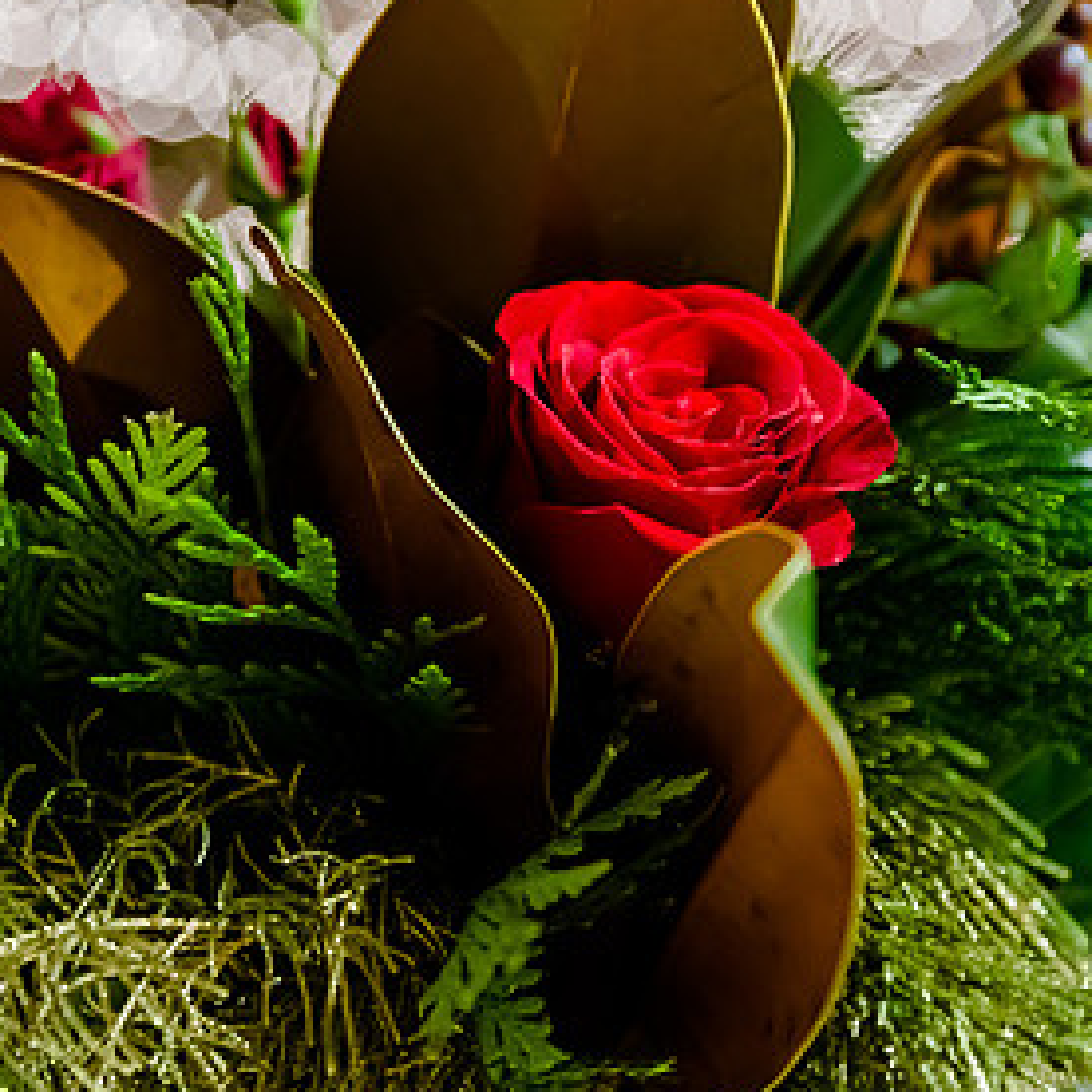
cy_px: 405
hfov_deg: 16.4
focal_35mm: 106
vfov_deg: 16.4
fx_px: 3783
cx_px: 550
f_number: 2.8
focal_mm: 50
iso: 4000
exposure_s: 1/60
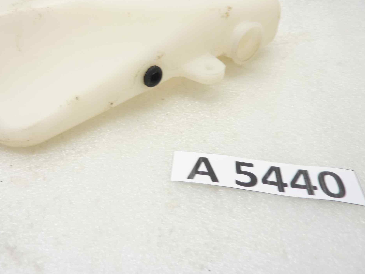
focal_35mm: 34
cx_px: 128
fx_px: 359
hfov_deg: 53.1
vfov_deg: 41.3
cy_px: 91
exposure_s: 1/15
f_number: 3.3
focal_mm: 4.1
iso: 80
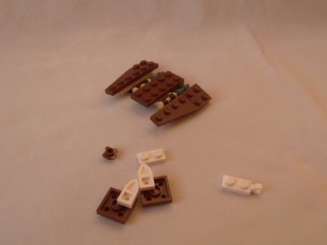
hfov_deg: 50.1
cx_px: 164
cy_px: 122
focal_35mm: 37
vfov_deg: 38.7
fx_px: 350
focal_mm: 6.61
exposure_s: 1/50
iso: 80
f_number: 3.9
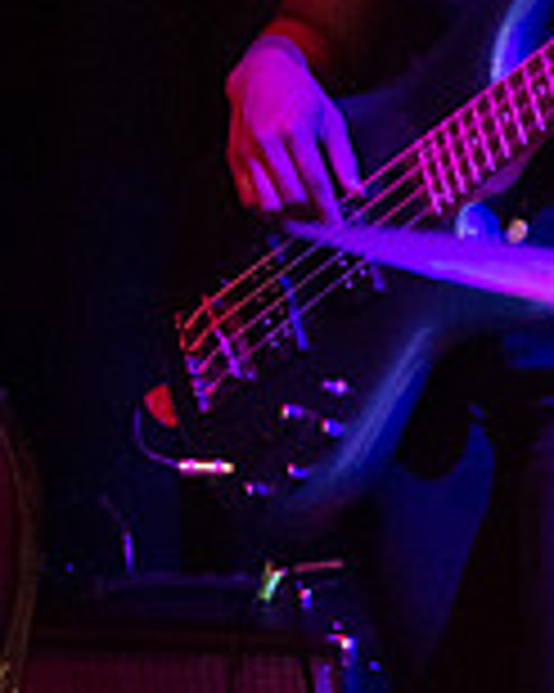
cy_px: -63
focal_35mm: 330
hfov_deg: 4.7
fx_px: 6770
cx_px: 640
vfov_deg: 5.8
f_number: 2.8
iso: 3200
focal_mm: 80
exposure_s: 1/200
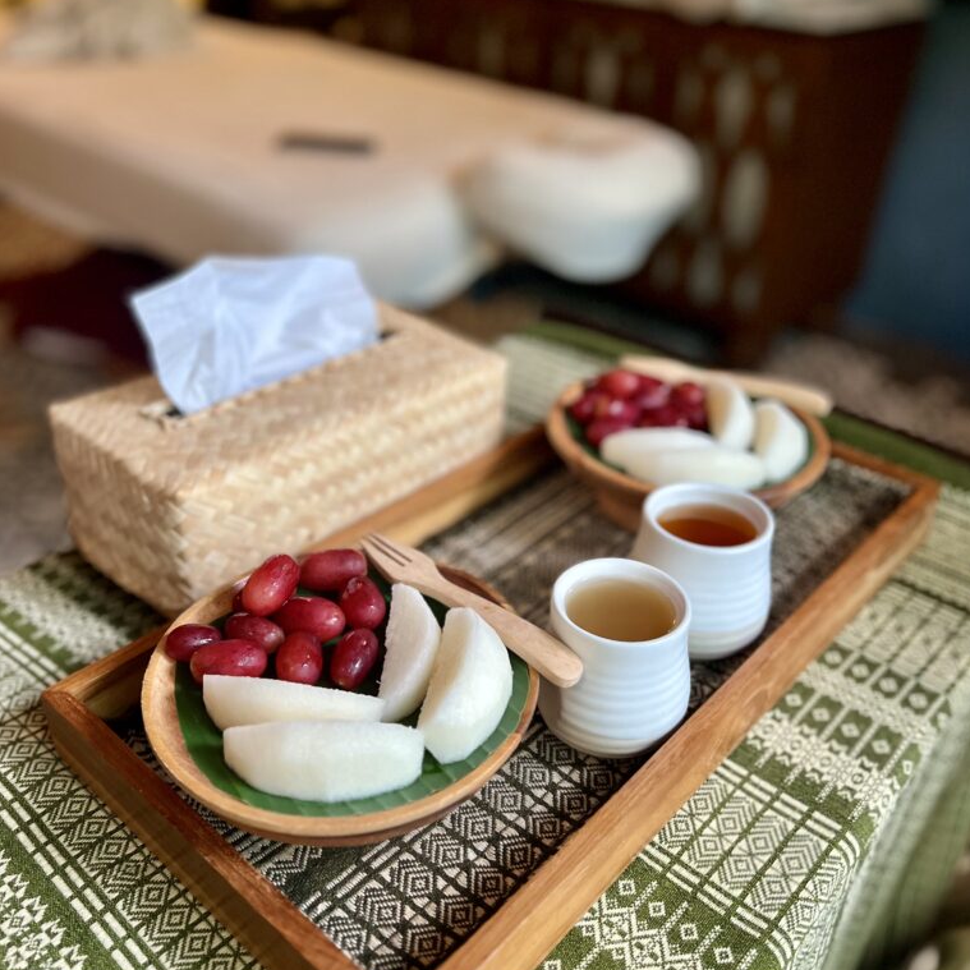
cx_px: 486
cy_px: 493
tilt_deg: -32.5
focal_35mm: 31
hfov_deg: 52.5
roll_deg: -1.3
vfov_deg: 52.5
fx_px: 983
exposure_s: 1/50
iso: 250
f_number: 1.5
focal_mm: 5.7
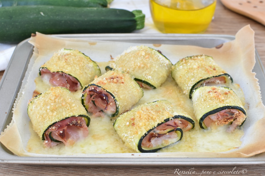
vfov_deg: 24.4
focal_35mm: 56
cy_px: 89
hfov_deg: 35.9
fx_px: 409
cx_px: 138
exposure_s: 1/15
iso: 800
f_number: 5.6
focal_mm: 35
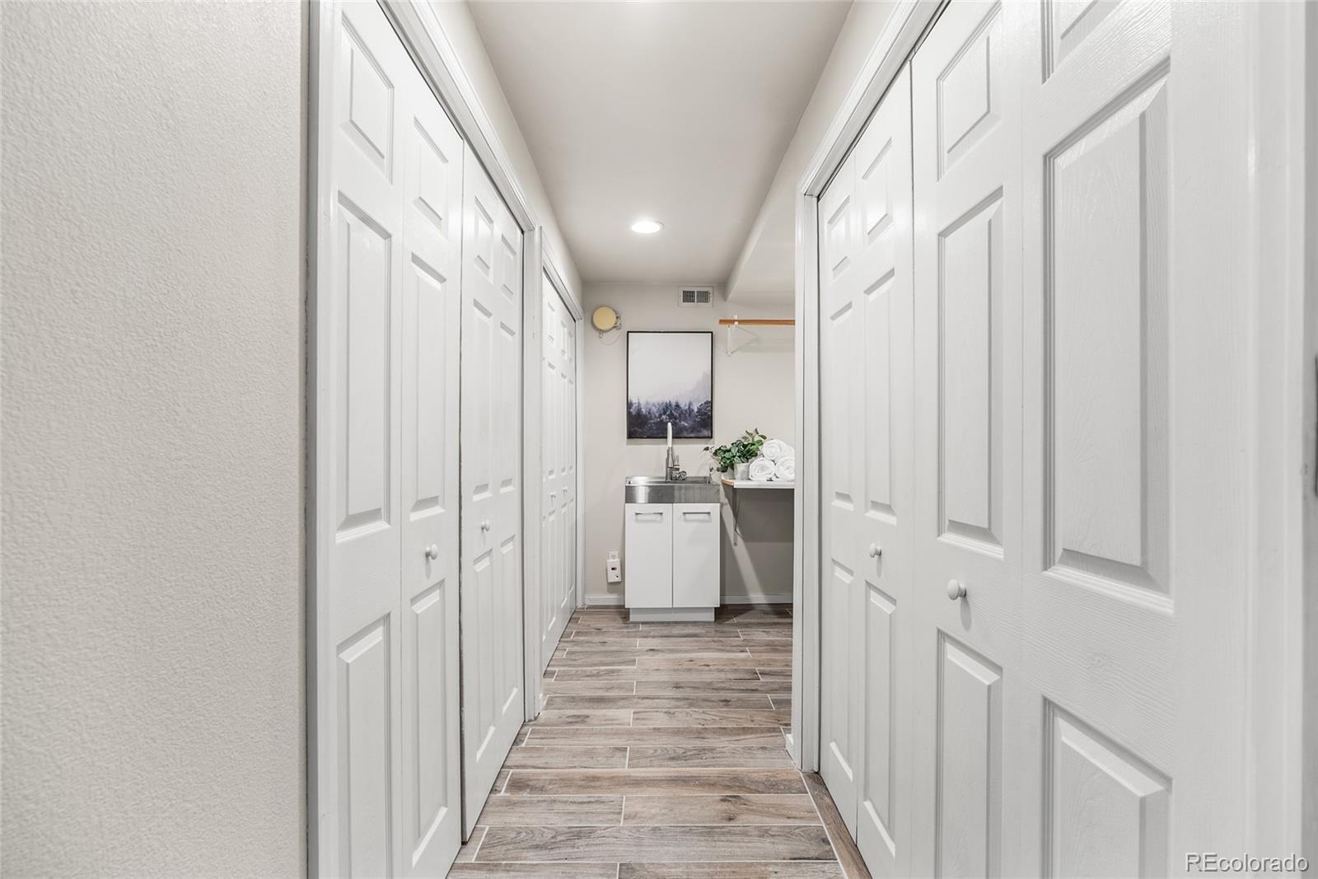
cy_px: 440
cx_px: 659
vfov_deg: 73.8
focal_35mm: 16
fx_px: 586
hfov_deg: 96.7
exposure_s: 2.5
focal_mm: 16
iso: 200
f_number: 8
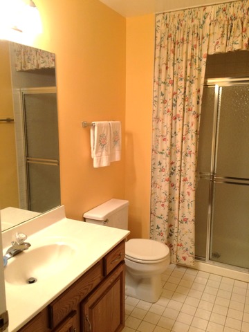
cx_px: 124
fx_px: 278
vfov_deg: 61.7
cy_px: 166
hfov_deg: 48.2
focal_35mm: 29
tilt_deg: -9.3
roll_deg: -0.2
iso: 50
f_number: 2.2
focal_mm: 4.15
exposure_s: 1/30
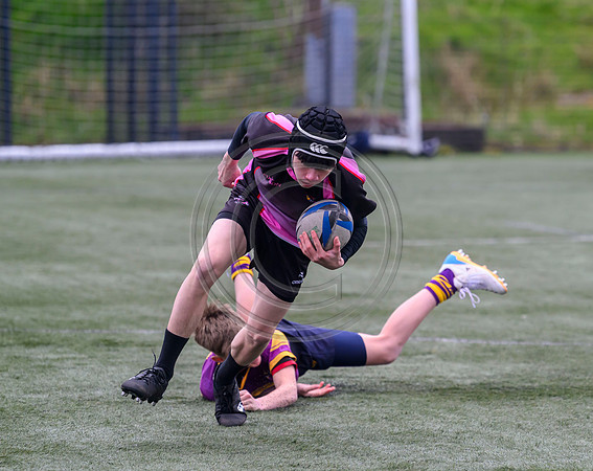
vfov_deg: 5.5
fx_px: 4912
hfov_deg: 6.9
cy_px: 234
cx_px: 409
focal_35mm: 281
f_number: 4
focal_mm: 200
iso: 1250
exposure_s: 1/2500
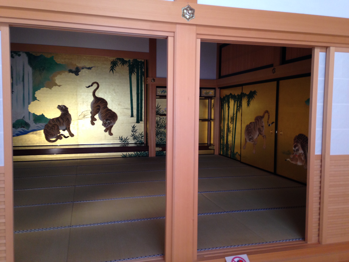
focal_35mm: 33
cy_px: 131
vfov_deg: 42.9
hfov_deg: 55.4
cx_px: 174
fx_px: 333
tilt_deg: -4.1
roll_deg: -2.4
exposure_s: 1/20
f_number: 2.4
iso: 100
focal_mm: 4.12
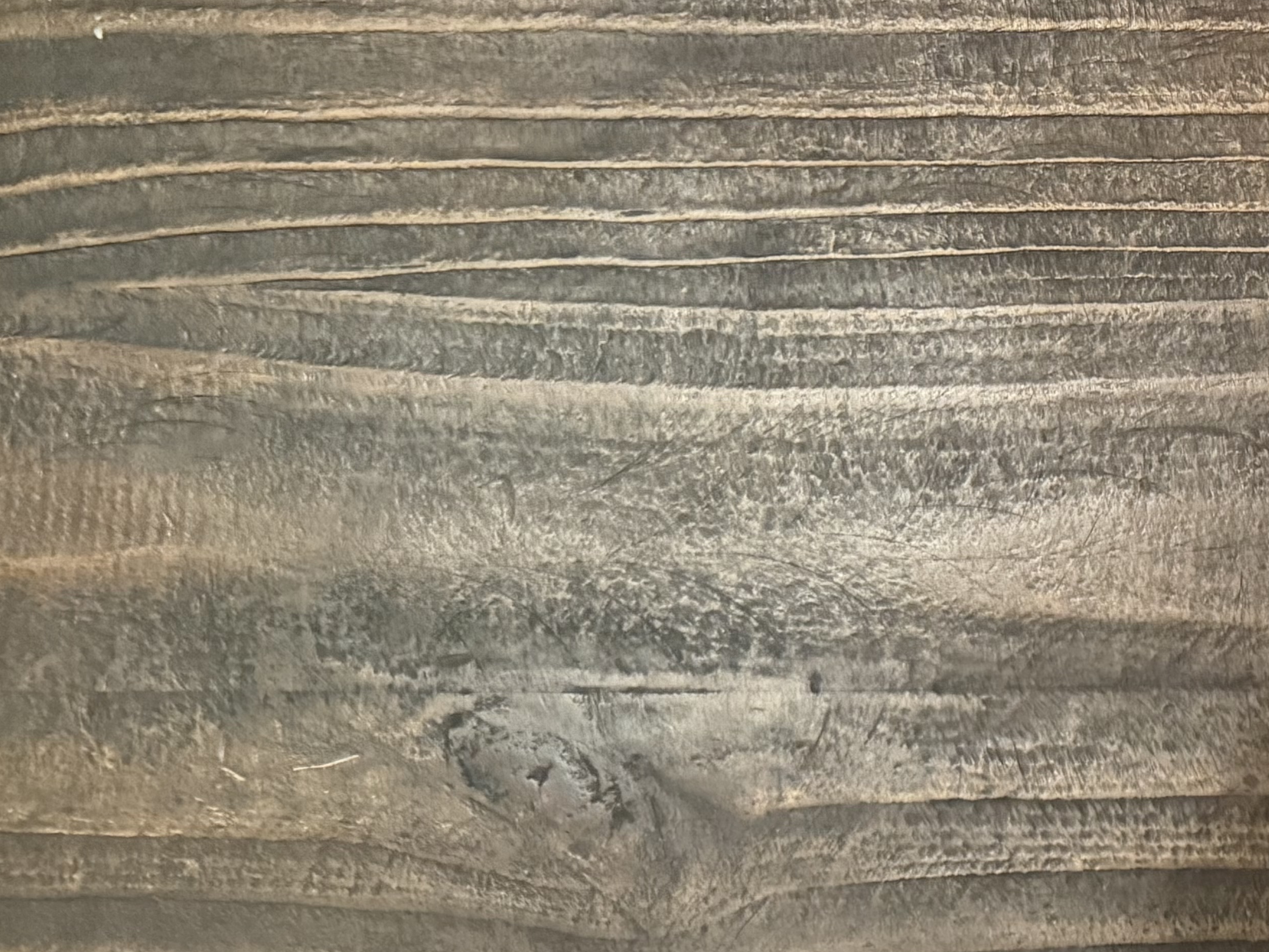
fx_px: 2016
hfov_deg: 31.0
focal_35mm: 55
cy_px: -4
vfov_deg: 25.2
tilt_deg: -86.4
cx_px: 1402
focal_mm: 6.76
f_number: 1.78
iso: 1000
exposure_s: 1/30
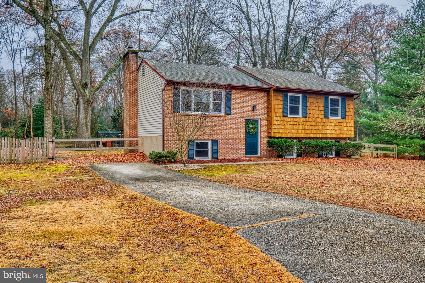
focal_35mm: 33
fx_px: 390
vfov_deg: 40.0
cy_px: 142
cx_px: 212
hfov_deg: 57.2
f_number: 8
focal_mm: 21.9
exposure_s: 1/58
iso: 200
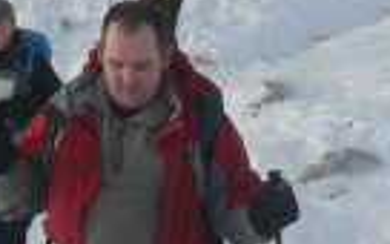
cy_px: 118
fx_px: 2285
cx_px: 238
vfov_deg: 6.1
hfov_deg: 9.8
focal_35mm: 215
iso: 100
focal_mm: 6
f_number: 5.6
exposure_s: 1/400
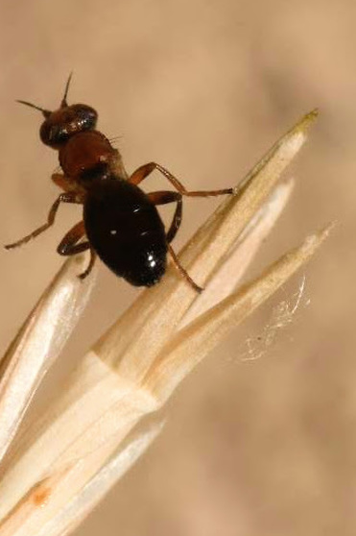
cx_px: 132
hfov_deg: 6.1
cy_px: 218
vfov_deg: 9.1
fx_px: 3354
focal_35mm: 226
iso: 100
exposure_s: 1/60
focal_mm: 105
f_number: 29
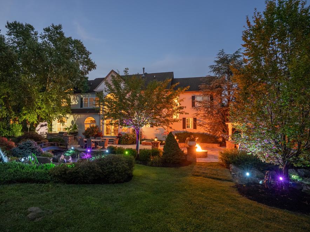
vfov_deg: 68.7
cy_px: 119
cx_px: 134
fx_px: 170
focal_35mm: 19
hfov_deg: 84.2
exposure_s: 1/1.25
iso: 400
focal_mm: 17
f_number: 7.1
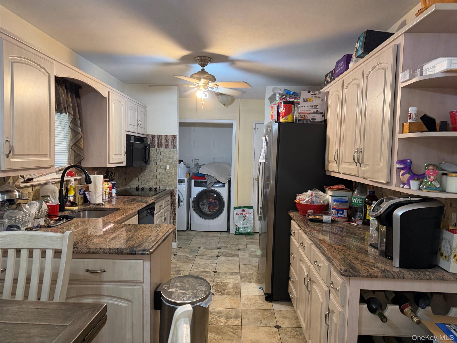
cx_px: 228
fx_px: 317
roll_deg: -0.5
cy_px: 172
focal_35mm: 24
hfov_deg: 71.6
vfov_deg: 56.8
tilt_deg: -1.7
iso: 320
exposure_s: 1/60
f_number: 1.78
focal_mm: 6.76
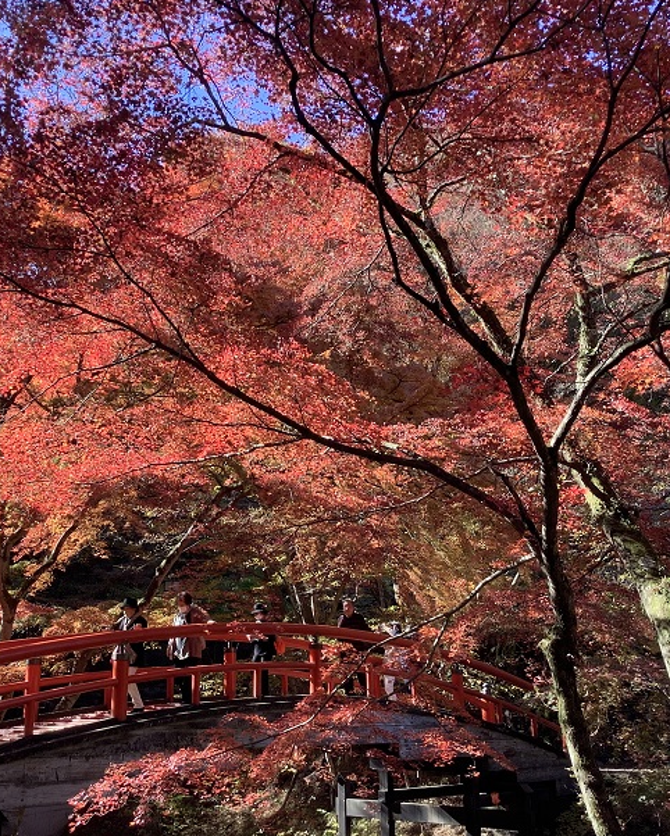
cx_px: 260
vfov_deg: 44.8
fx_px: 1016
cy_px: 417
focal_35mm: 41
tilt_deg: +16.3
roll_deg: +0.4
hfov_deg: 36.3
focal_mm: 3.3
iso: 25
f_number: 2.4
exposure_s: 1/120
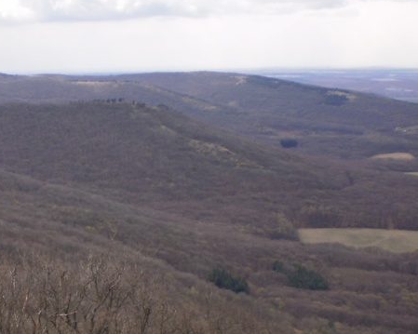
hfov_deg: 22.3
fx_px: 1014
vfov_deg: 18.6
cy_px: 229
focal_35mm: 82
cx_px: -11
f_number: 3.1
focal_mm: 6.3
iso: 100
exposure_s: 1/640
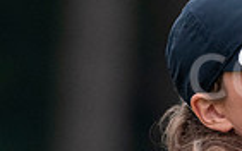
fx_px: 19442
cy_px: 131
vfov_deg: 0.4
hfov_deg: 0.7
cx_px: 311
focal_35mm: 2949
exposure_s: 1/1600
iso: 800
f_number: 5.6
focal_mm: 380
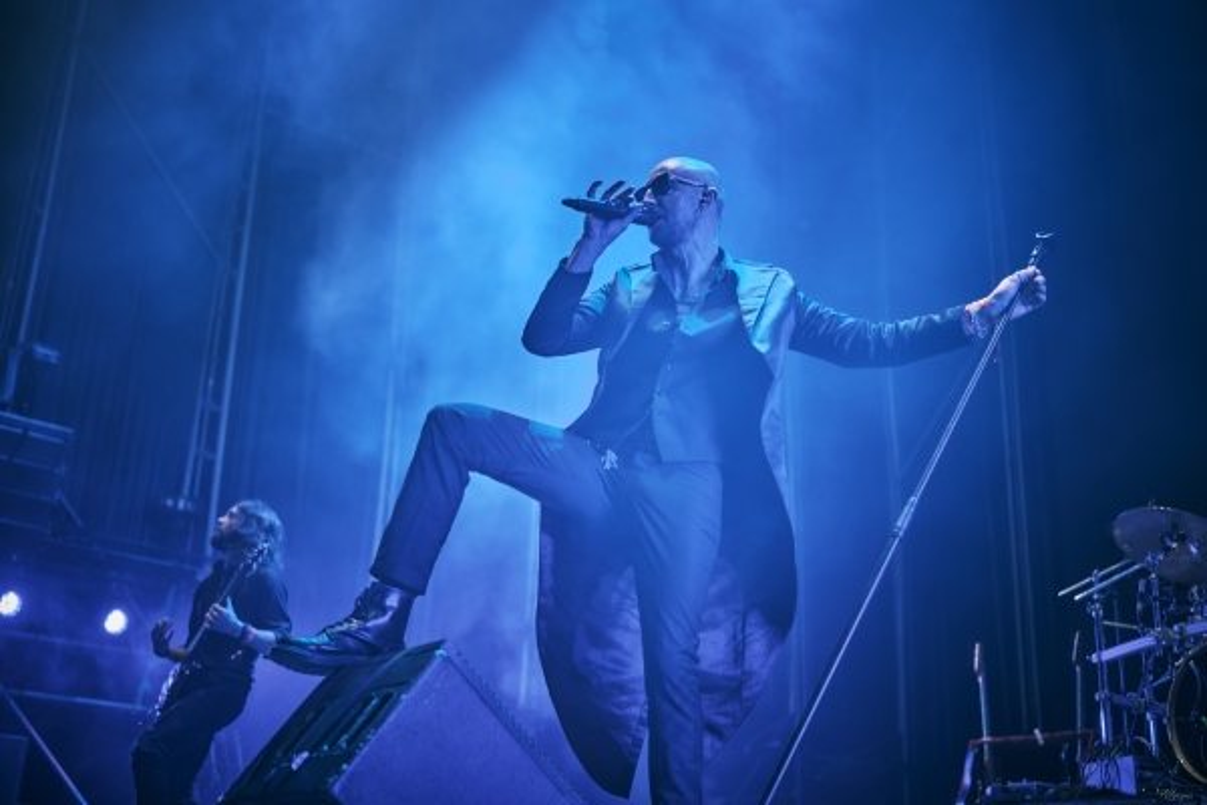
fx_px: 1375
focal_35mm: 41
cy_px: 402
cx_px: 604
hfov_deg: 47.4
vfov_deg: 32.6
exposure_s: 1/125
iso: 500
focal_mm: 27
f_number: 1.2
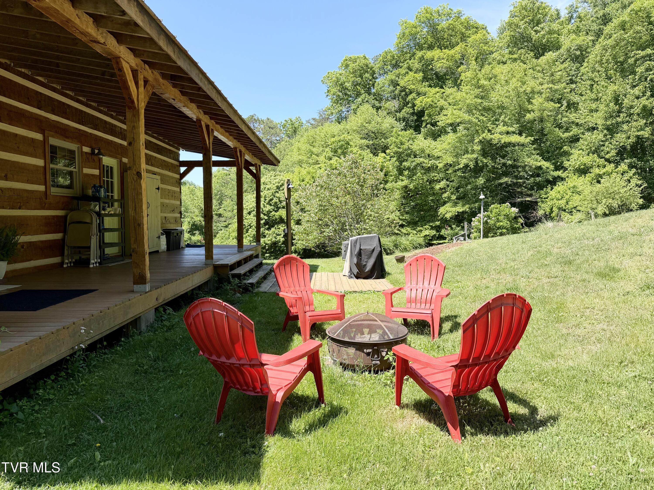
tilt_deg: -3.9
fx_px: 453
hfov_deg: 71.6
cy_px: 245
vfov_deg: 56.8
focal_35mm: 24
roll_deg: -0.5
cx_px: 327
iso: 80
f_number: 1.78
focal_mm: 6.76
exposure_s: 1/1653
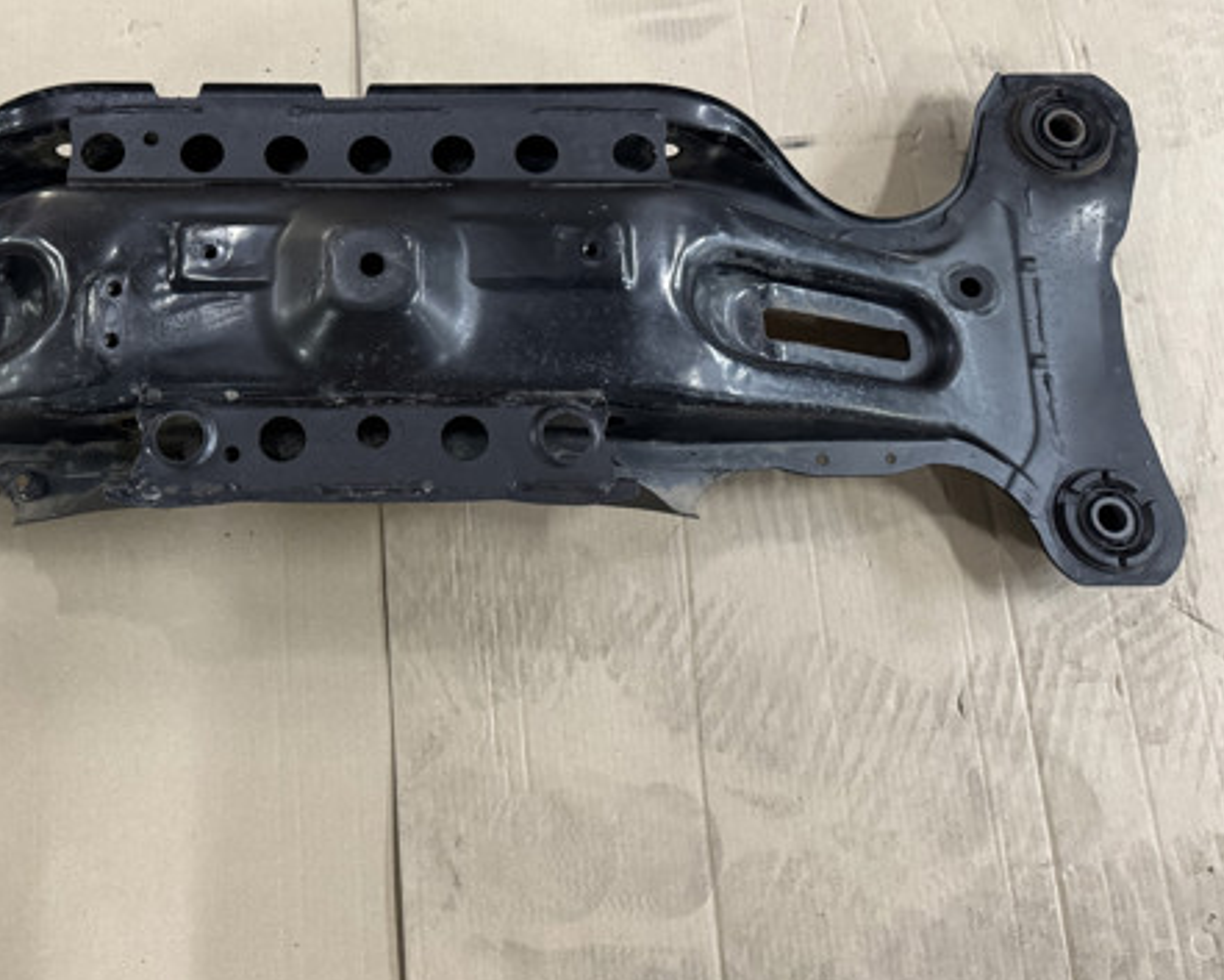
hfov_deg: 51.4
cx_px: 366
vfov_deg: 42.8
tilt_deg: -75.2
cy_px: 330
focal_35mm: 34
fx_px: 1232
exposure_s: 1/60
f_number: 1.78
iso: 800
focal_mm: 6.76
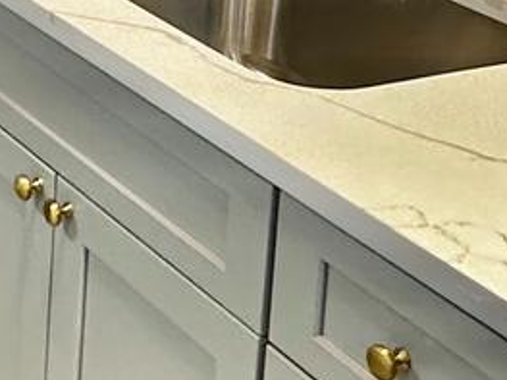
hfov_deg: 16.0
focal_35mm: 109
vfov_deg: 12.7
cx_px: -330
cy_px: -231
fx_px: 1596
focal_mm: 2.22
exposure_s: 1/61
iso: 200
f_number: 2.2
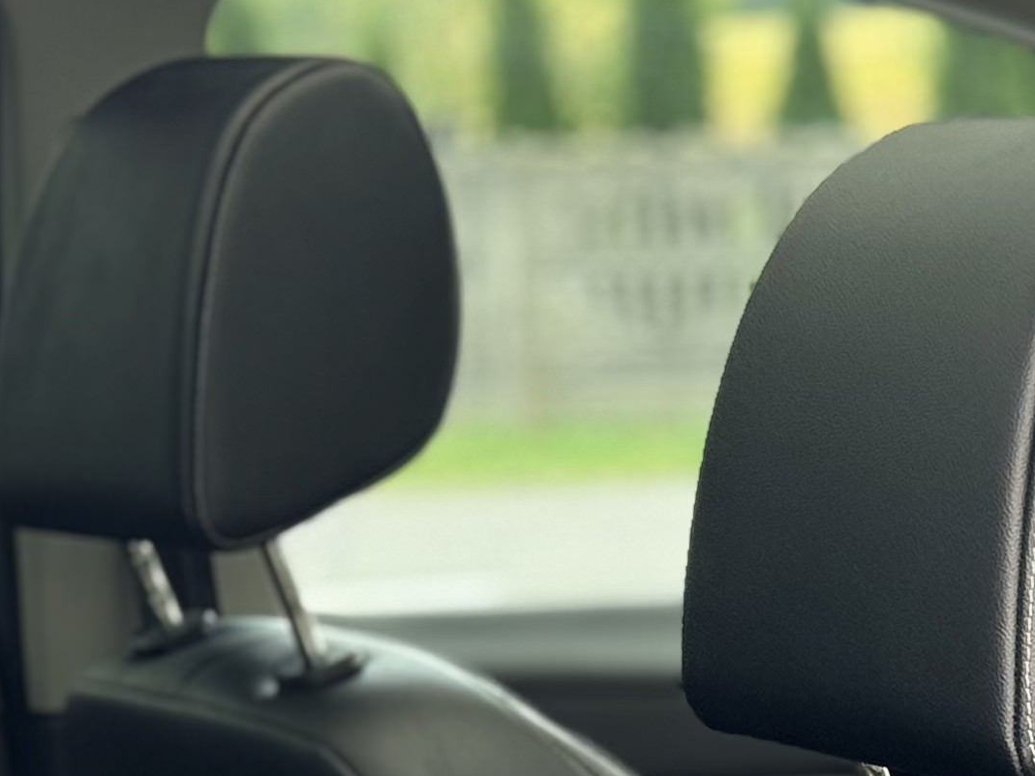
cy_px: 1367
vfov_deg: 7.9
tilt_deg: -14.4
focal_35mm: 181
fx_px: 5412
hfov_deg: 10.8
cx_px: 1175
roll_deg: +3.6
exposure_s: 1/118
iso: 100
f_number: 1.78
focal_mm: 6.76
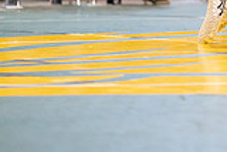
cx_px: 367
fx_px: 1944
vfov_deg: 4.4
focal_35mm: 308
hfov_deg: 6.6
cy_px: -106
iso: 2000
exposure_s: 1/500
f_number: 1.8
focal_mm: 85
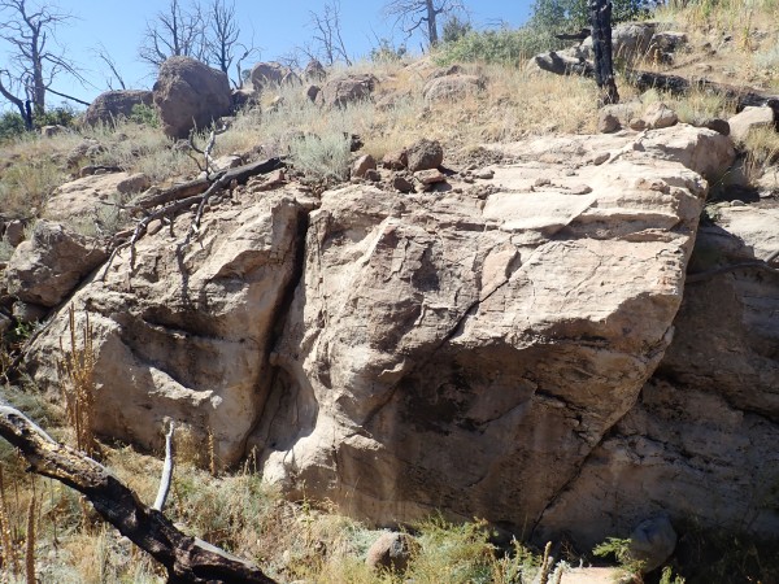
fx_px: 563
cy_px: 292
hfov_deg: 69.4
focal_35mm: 25
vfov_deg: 54.9
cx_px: 390
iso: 100
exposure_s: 1/1000
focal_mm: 4.5
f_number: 2.8
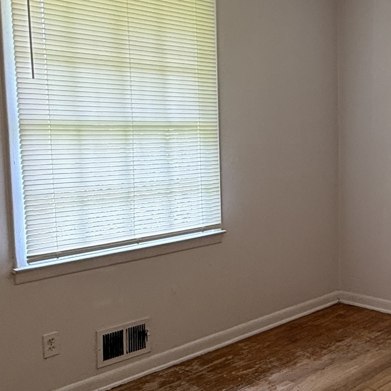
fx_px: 588
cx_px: 397
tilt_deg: -5.6
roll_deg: -0.6
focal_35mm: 46
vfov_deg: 36.8
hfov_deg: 33.4
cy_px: 187
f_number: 2.2
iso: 125
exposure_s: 1/120
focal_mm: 2.22
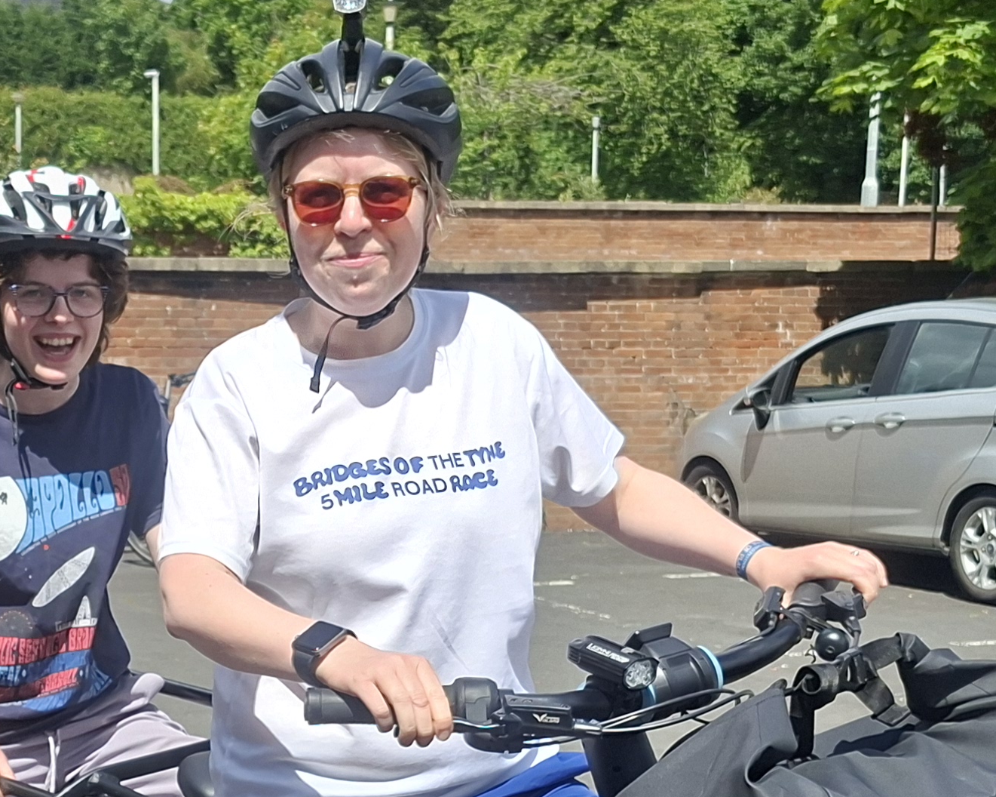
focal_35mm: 68
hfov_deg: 27.4
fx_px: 2004
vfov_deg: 22.2
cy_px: 646
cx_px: 213
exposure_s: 1/2304
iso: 50
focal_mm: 5.54
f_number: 1.8
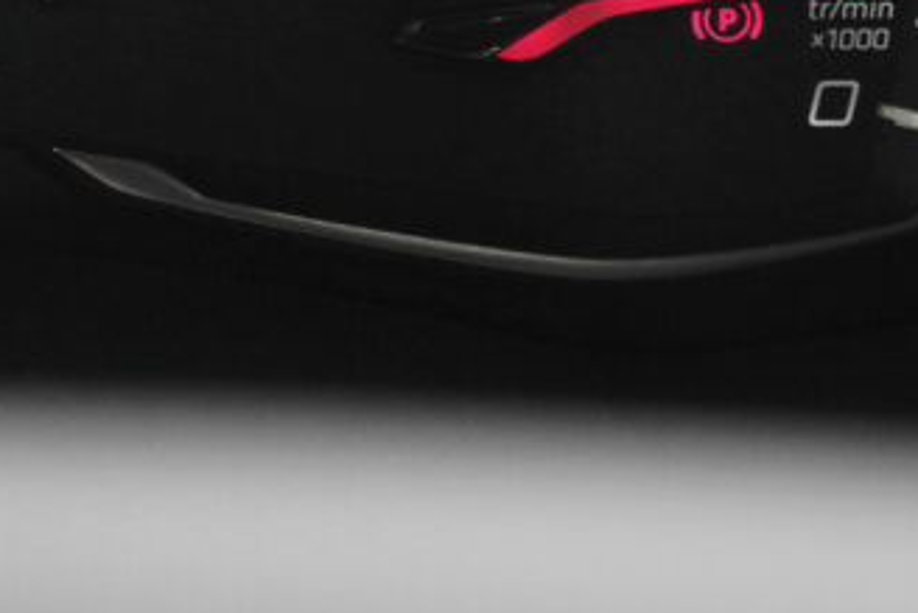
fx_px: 3826
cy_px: -102
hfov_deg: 12.9
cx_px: -507
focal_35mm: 150
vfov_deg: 9.1
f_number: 9
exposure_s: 1/500
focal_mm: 32.3
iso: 2000
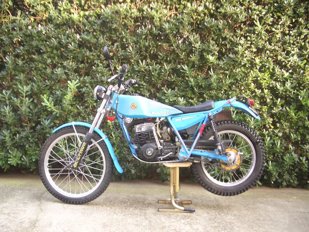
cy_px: 116
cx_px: 154
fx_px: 312
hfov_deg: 52.6
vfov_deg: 40.7
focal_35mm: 35
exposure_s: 1/40
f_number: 2.6
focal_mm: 5.8
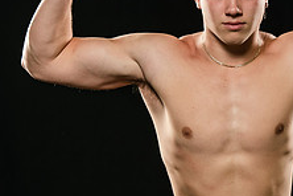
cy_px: 100
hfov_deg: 7.1
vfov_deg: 4.8
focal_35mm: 288
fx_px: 2344
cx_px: 265
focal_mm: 110
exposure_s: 1/200
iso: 320
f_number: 6.3
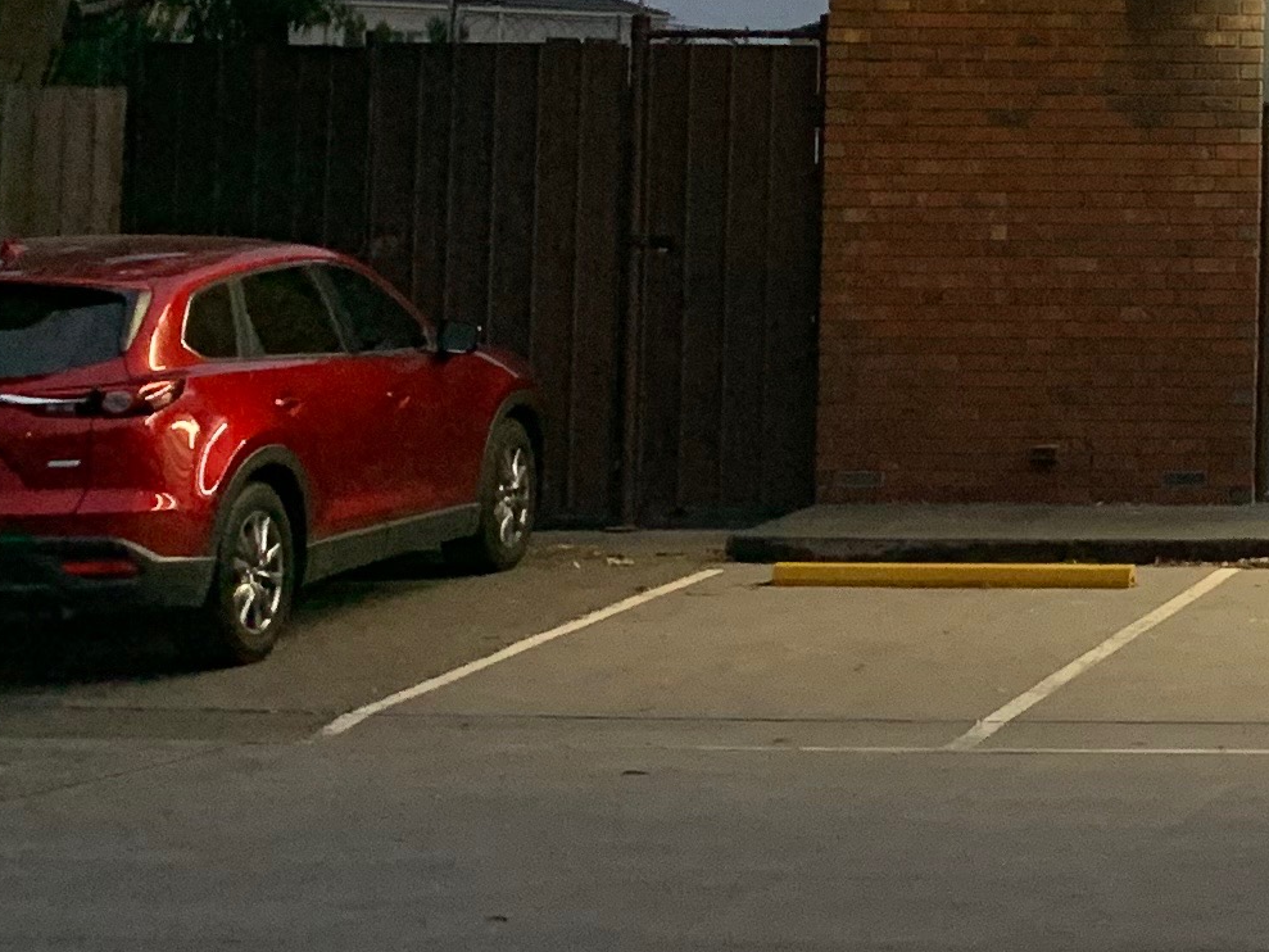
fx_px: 3886
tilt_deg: +2.9
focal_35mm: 106
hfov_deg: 16.2
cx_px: 2159
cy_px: 18
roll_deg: -0.9
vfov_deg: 13.8
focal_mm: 4.25
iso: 100
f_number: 1.8
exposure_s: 1/50
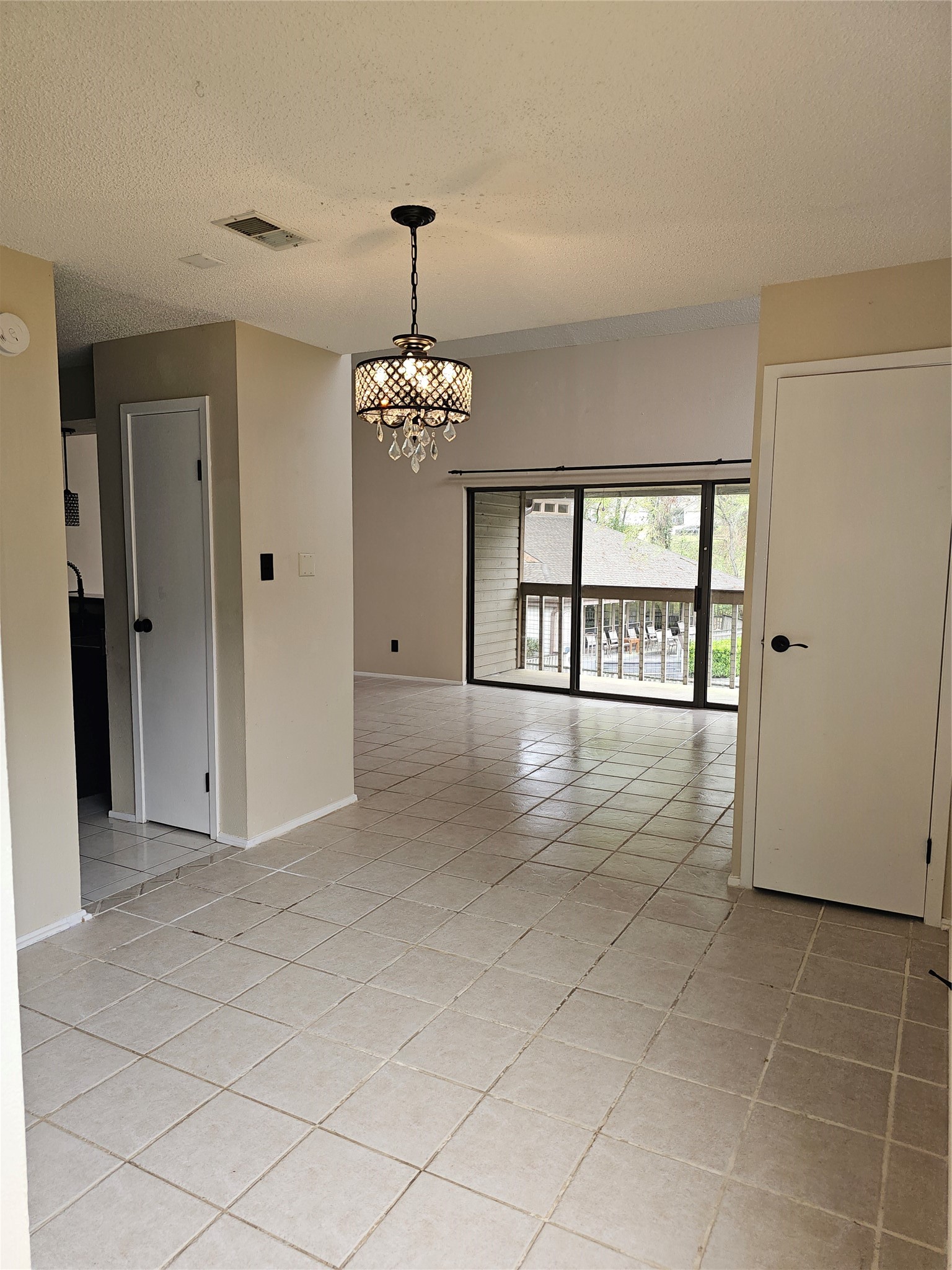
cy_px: 635
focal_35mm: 23
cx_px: 476
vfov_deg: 73.9
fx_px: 843
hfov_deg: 58.9
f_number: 1.7
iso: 64
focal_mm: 6.3
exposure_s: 1/60
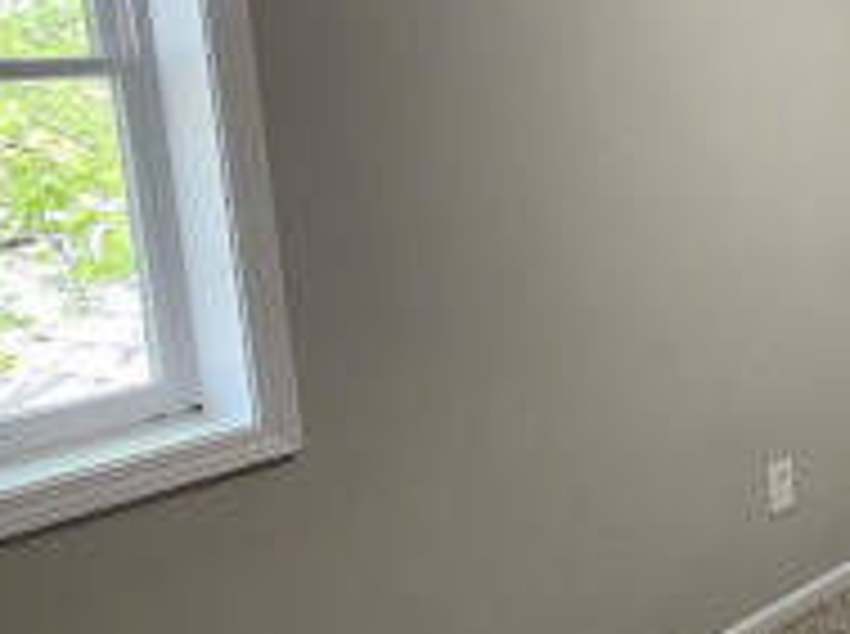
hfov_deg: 29.6
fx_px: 1127
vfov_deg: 31.0
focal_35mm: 46
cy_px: 171
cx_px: 1199
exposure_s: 1/60
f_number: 2.2
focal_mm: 2.2
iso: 250
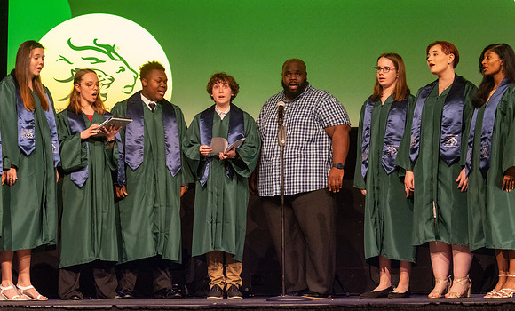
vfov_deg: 17.1
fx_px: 1035
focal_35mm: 74
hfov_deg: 27.9
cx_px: 254
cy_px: 170
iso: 10000
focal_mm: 70
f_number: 4
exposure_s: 1/320
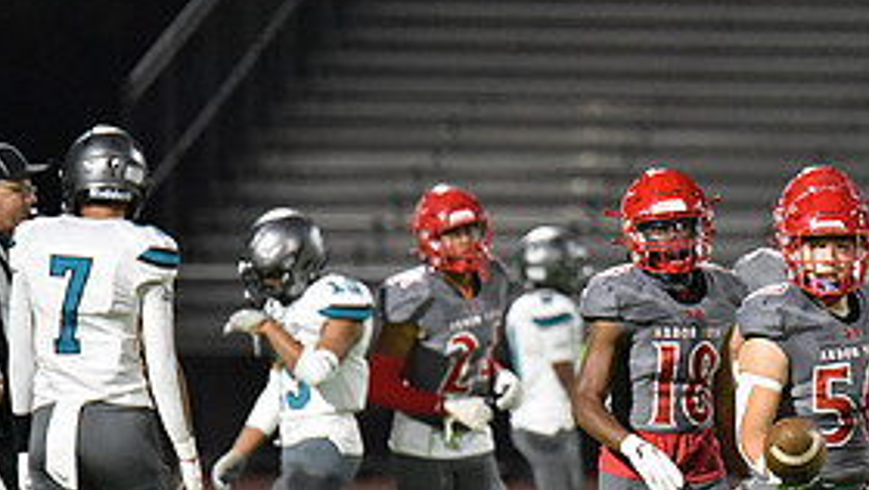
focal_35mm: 434
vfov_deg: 2.8
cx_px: 835
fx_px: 10008
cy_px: 358
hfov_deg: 5.0
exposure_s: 1/1000
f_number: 2.8
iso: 12800
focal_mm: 200
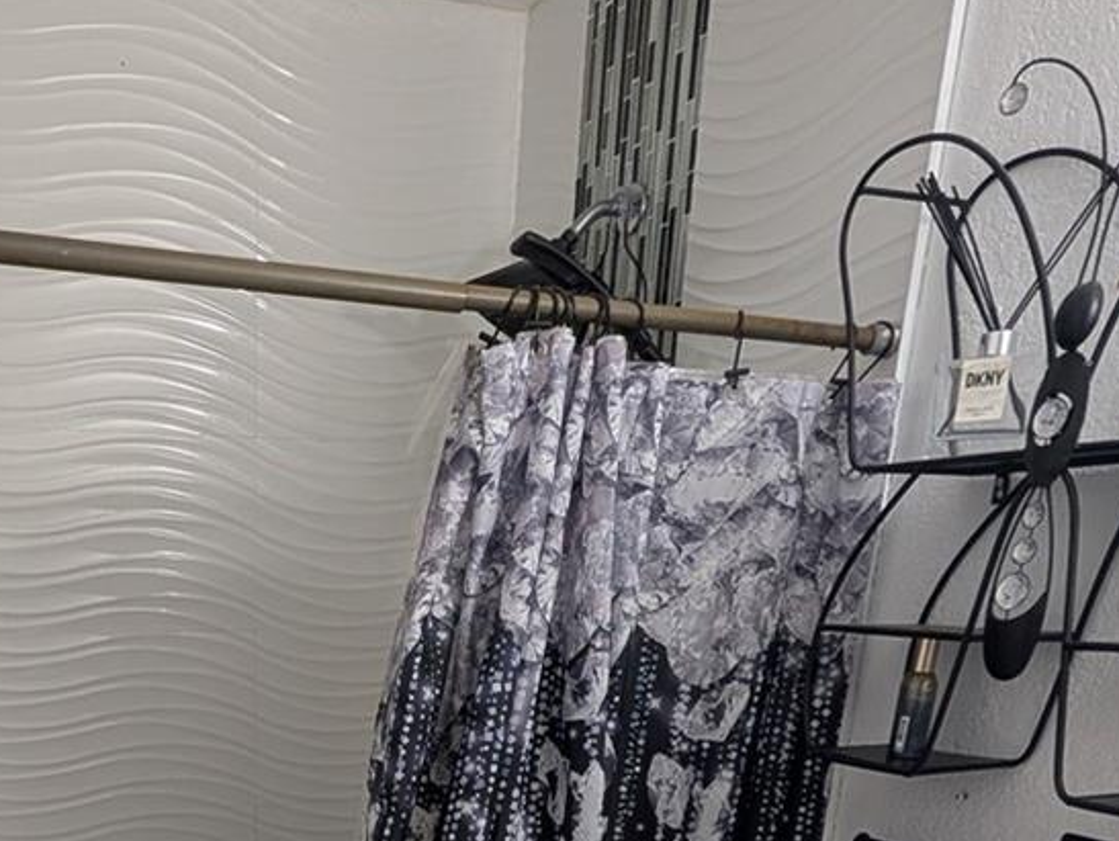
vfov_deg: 33.0
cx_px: 258
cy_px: 1021
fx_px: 1132
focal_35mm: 35
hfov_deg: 50.1
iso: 117
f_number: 1.7
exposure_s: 1/120
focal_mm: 2.02
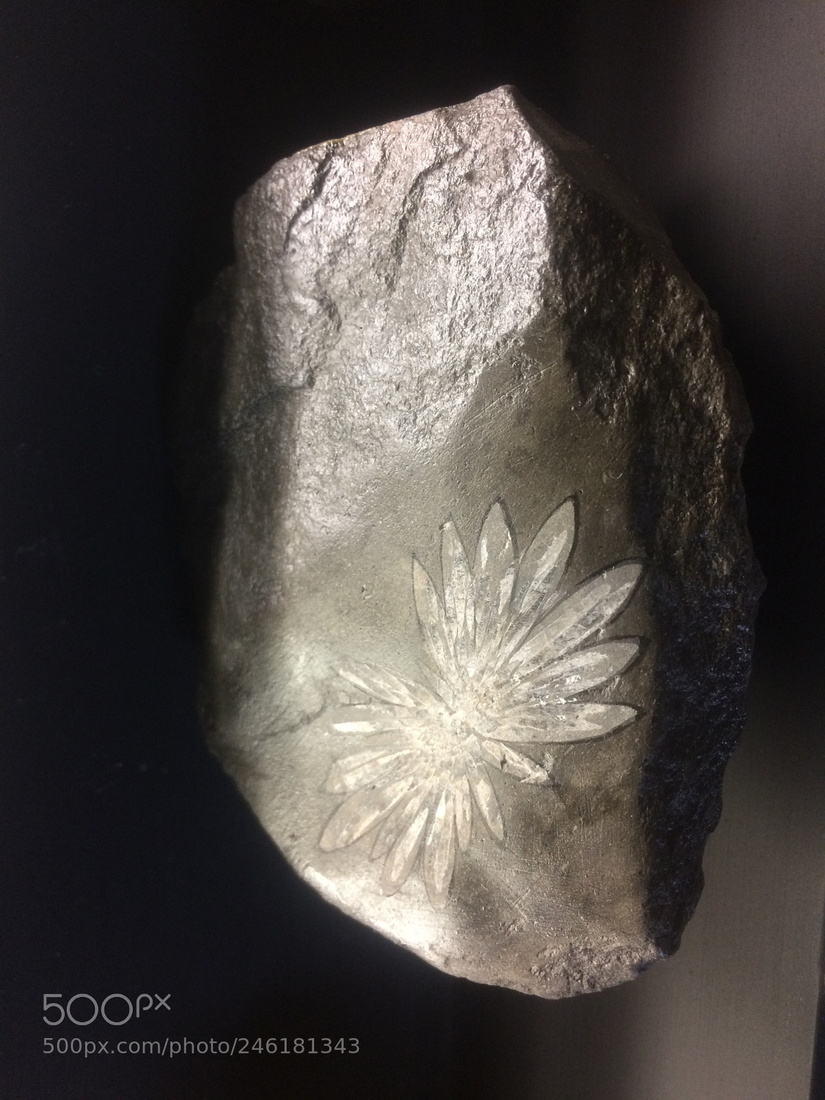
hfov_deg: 48.2
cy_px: 550
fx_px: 922
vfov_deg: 61.7
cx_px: 412
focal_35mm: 29
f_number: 2.2
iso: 80
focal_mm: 4.15
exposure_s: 1/33
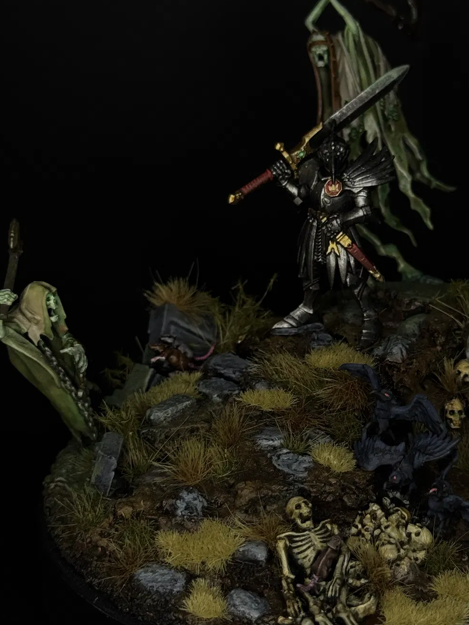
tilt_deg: -24.6
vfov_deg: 26.7
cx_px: 315
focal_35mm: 73
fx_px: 1319
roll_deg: -0.7
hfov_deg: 20.1
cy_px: 313
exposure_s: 1/35
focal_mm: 6.76
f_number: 1.78
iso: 200
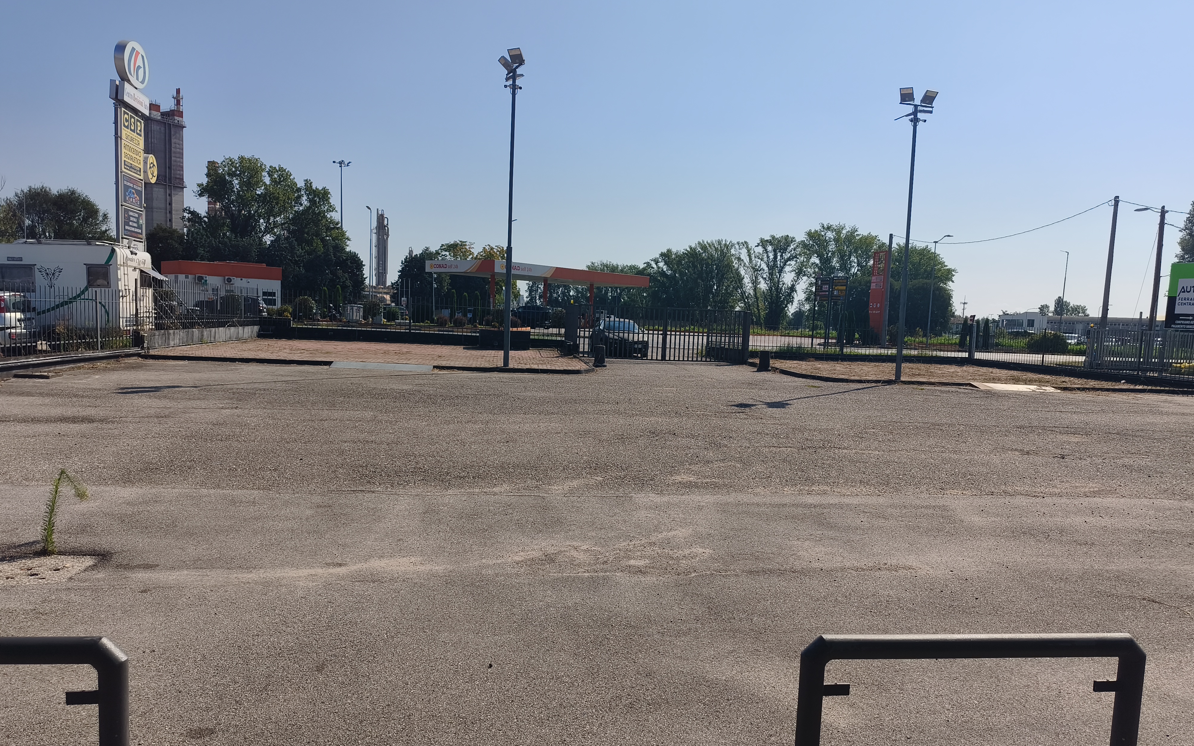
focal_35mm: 25
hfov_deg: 72.5
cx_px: 600
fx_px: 814
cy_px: 407
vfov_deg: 49.2
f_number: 1.7
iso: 50
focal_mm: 6.06
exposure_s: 1/2046
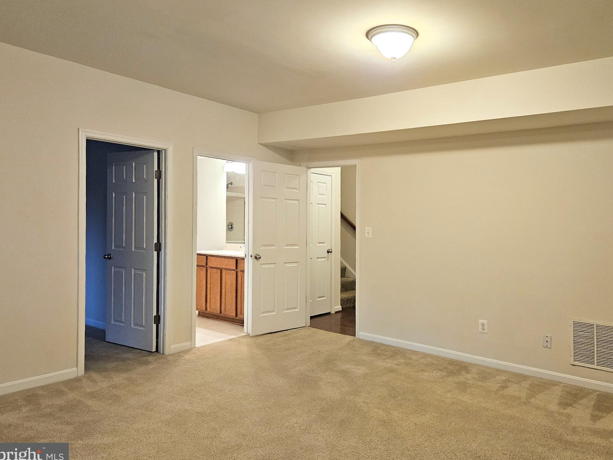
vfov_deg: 56.8
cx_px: 311
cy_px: 228
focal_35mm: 24
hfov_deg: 71.6
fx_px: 425
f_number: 1.8
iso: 500
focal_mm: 5.4
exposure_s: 1/120
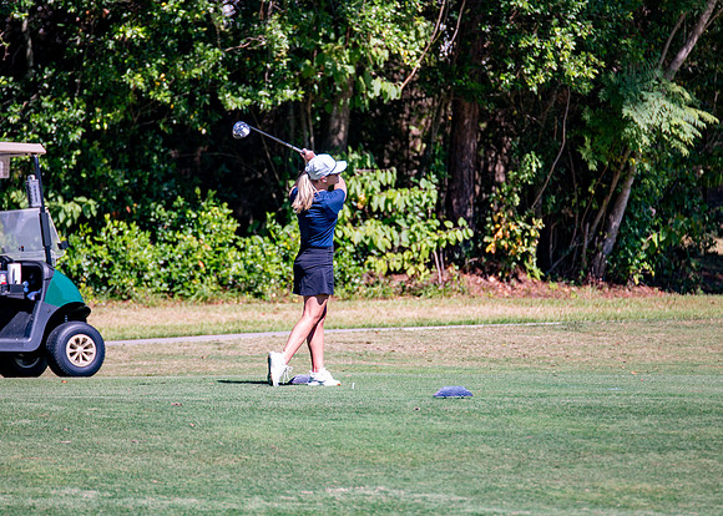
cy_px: 260
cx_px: 344
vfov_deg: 5.0
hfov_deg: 7.0
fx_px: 5900
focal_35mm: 287
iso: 100
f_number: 2.8
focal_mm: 200
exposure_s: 1/1600
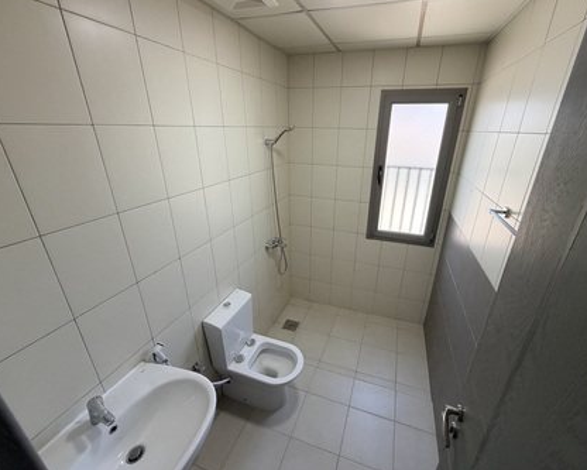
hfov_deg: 96.6
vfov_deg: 84.1
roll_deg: -1.1
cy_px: 231
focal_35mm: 15
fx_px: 261
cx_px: 314
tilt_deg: -22.1
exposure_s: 1/121
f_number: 2.2
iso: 200
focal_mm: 2.22
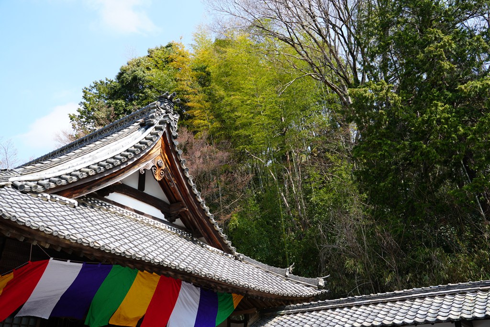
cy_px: 164
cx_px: 245
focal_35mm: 32
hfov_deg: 58.7
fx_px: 435
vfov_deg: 41.1
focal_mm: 32
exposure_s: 1/250
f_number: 5
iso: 100
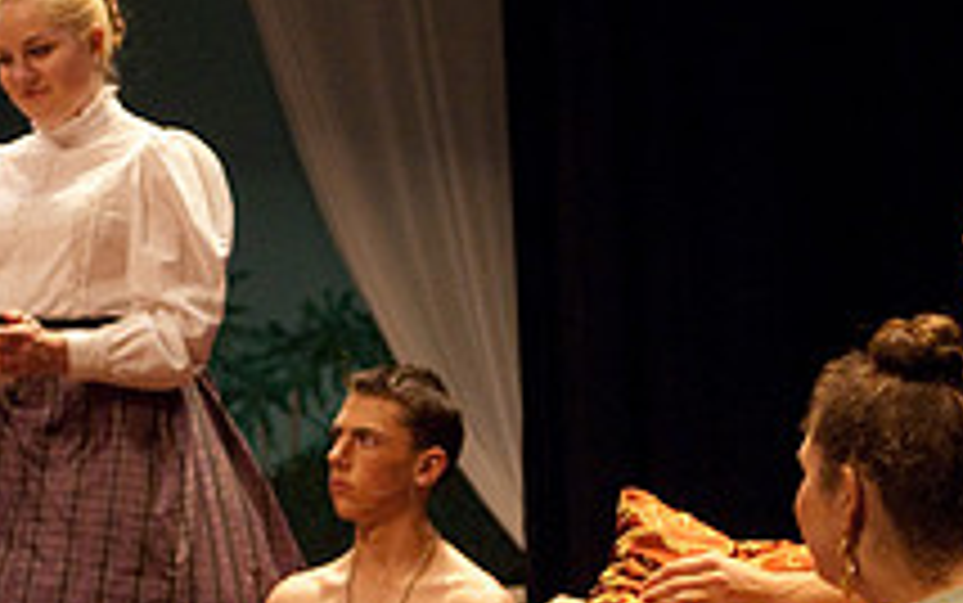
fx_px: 4359
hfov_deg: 12.6
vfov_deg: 7.9
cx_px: 459
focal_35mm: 166
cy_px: 428
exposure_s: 1/160
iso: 1000
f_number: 2.8
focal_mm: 40
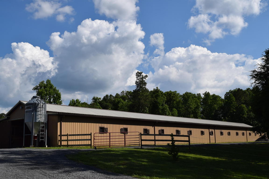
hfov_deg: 46.4
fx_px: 314
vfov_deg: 31.9
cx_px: 134
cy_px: 90
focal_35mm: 42
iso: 200
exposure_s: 1/640
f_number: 13
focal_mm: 28
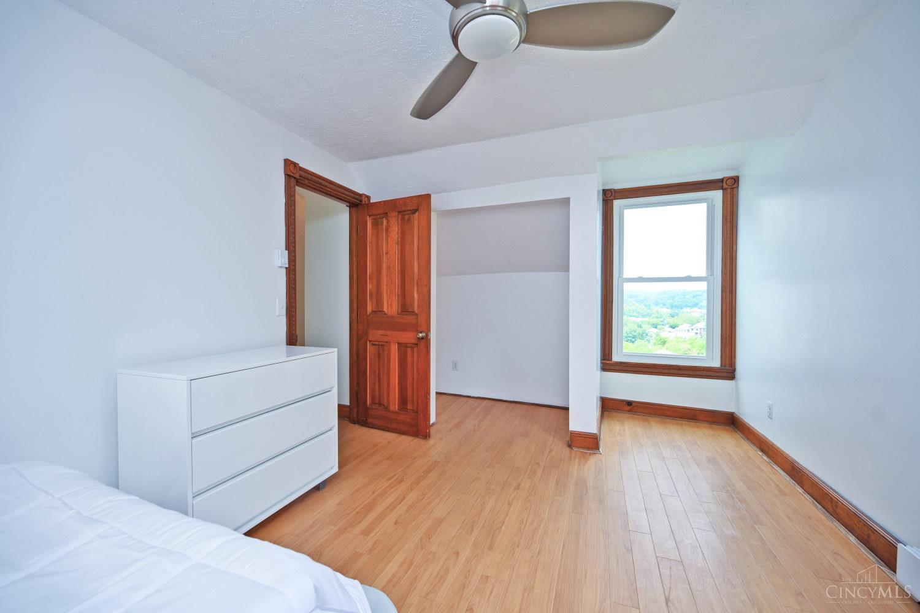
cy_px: 306
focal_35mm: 14
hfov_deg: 104.3
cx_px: 460
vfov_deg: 81.2
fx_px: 358
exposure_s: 1/80
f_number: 5
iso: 200
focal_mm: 14
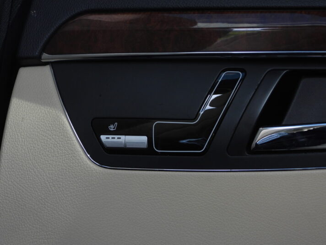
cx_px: 163
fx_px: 989
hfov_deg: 18.7
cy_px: 122
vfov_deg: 14.1
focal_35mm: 105
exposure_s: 1/60
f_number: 4
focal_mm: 18.9
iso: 125
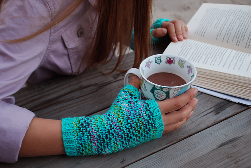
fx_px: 419
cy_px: 84
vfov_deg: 22.7
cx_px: 126
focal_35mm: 60
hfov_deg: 33.4
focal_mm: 40
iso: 400
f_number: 5.3
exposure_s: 1/60
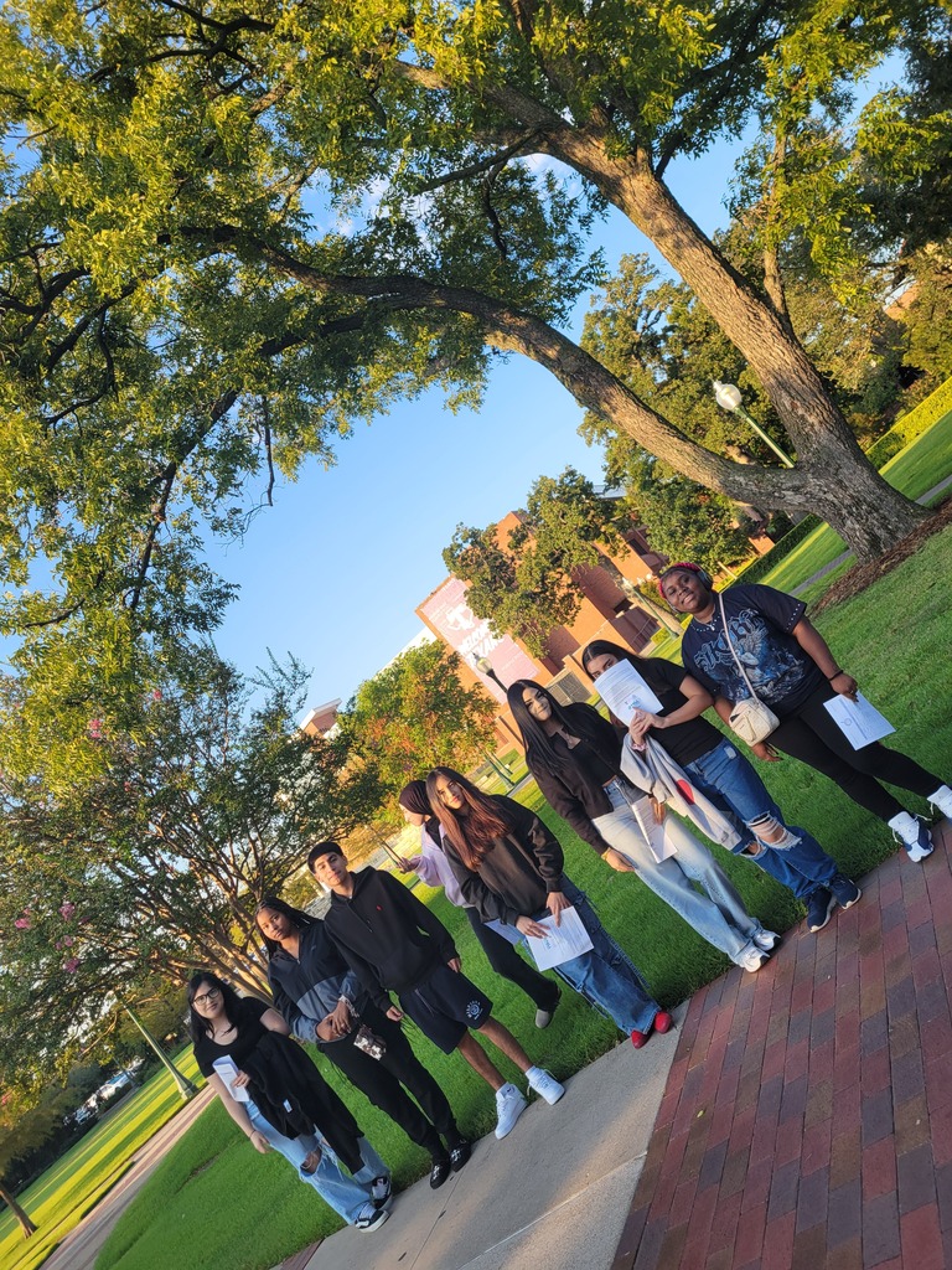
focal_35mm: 26
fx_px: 953
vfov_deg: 67.3
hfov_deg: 53.1
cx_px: 476
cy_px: 635
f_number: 1.8
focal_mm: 5.4
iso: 40
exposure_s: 1/556
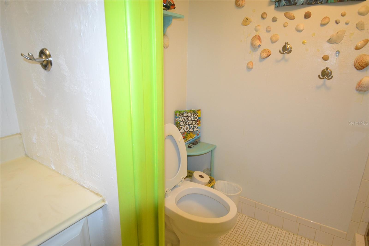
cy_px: 123
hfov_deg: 81.2
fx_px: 215
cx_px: 184
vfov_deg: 59.5
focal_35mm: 21
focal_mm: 14
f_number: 4
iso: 1100
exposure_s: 1/60
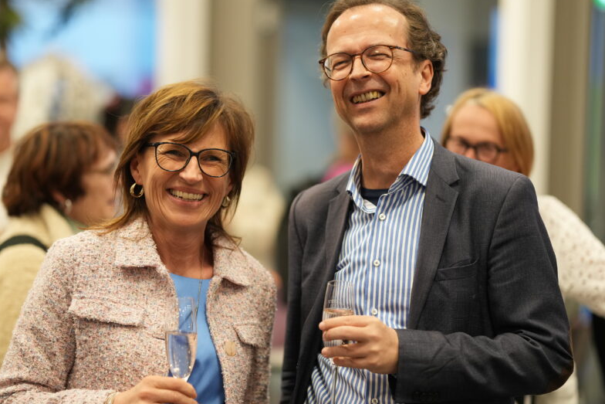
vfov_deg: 12.3
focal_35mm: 111
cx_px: 284
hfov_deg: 18.4
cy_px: 223
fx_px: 1866
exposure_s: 1/200
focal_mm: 85
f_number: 1.4
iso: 800
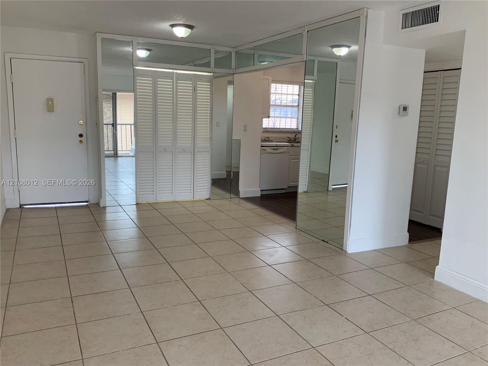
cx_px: 244
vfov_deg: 48.2
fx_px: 409
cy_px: 183
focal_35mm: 29
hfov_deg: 61.7
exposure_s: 1/120
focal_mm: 3
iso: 64
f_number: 1.8
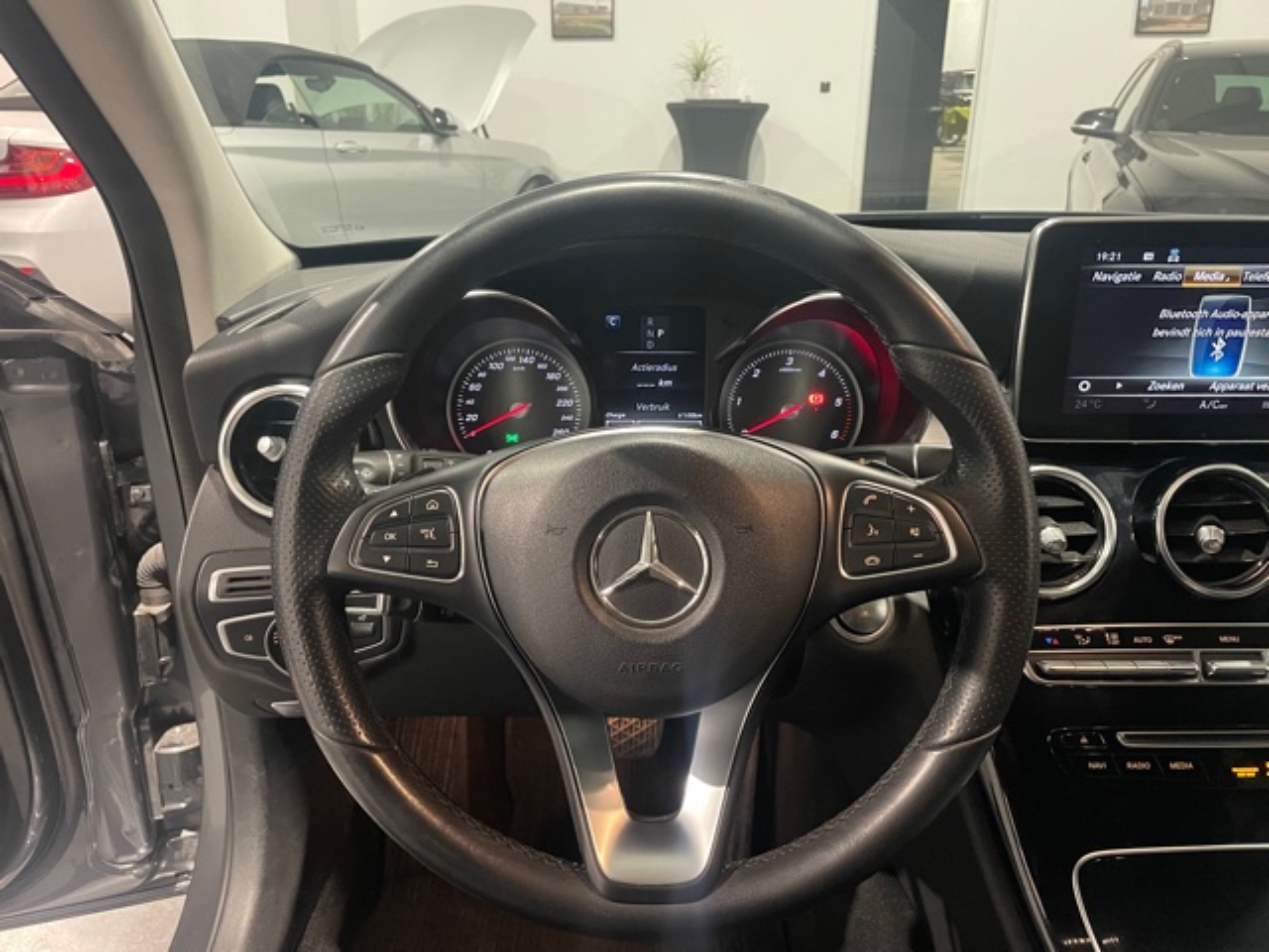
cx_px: 634
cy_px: 476
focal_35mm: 26
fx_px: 953
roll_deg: -0.3
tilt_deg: -22.2
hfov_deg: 67.3
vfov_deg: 53.1
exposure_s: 1/36
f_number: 1.6
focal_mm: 4.2
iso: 640
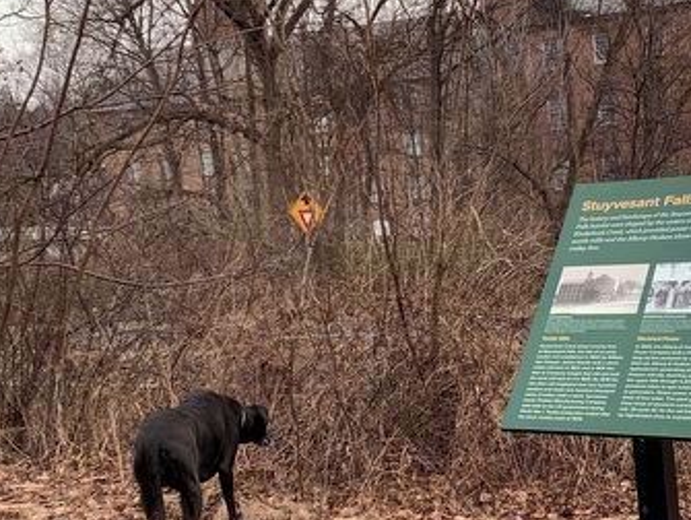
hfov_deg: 30.9
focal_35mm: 62
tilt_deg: -8.3
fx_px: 1239
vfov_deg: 23.7
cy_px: 299
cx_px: 464
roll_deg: +5.5
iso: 25
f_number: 1.8
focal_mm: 4.25
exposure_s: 1/181
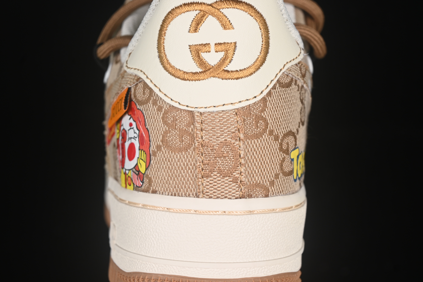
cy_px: 141
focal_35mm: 75
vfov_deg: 18.2
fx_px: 881
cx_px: 212
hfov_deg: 27.0
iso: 160
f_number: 7.1
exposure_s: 1/60
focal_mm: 50
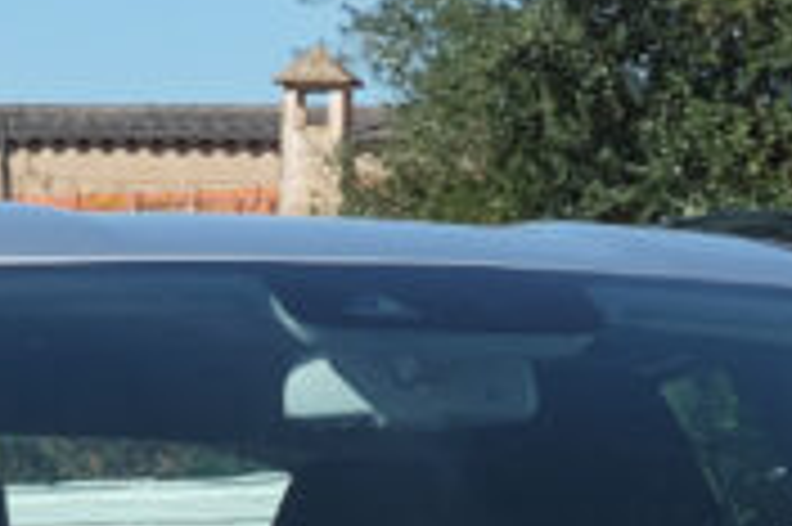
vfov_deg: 3.5
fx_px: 8572
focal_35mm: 390
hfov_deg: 5.3
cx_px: 594
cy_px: 1068
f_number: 9
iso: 200
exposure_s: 1/400
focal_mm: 44.5
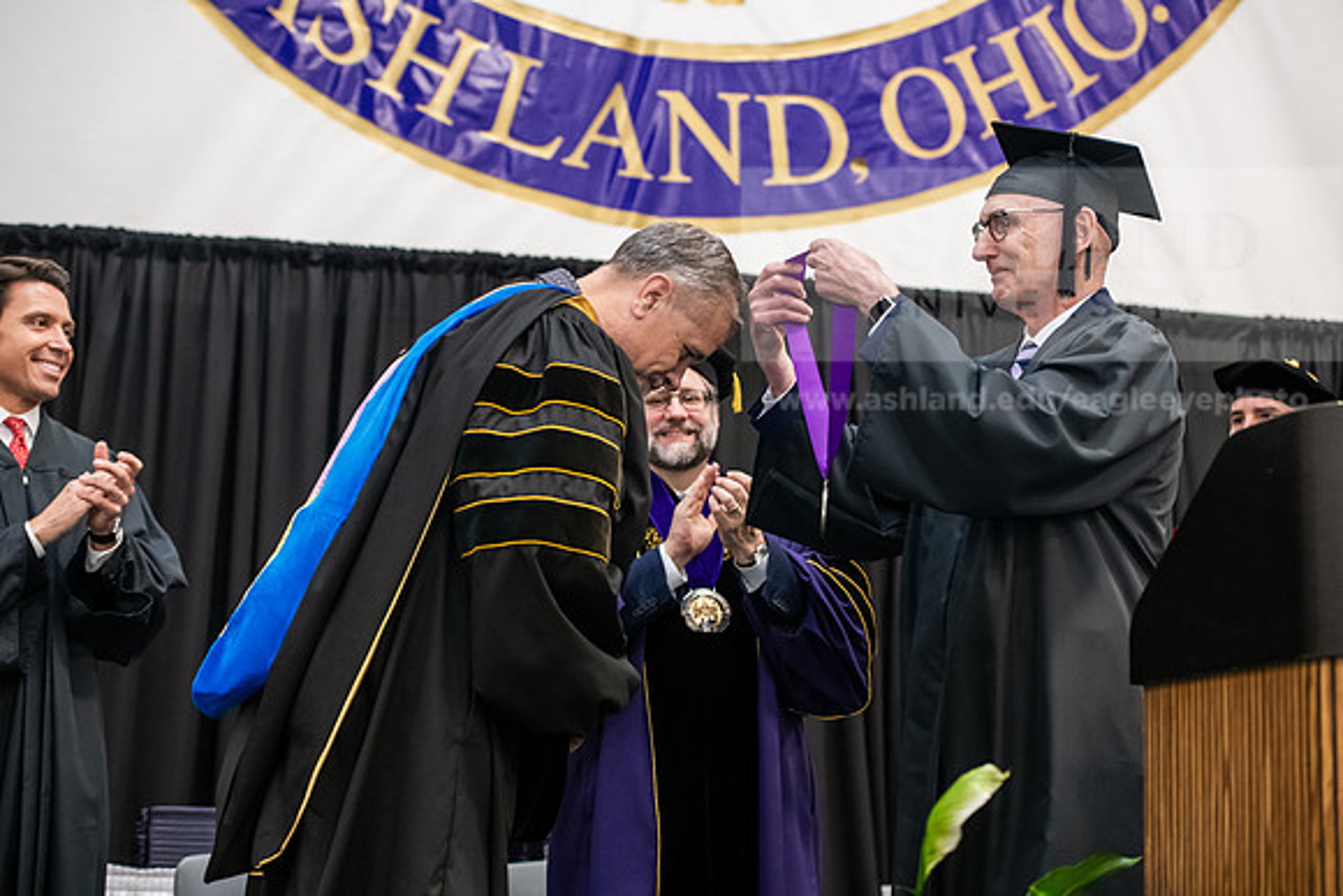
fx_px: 2798
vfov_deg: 18.2
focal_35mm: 75
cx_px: 672
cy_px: 448
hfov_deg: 27.0
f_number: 3.5
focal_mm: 75
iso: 3200
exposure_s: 1/200
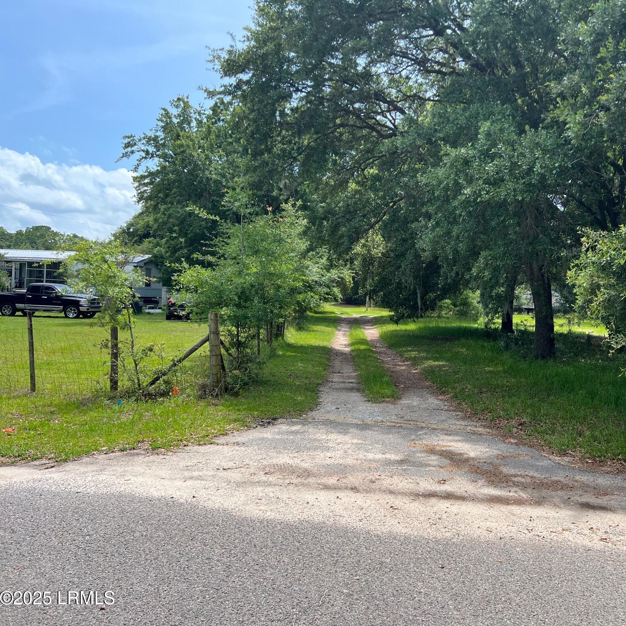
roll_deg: -1.8
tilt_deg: -0.6
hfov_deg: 51.5
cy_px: 310
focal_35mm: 31
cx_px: 420
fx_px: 634
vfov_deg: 52.5
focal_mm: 5.7
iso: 50
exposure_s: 1/2165
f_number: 1.5
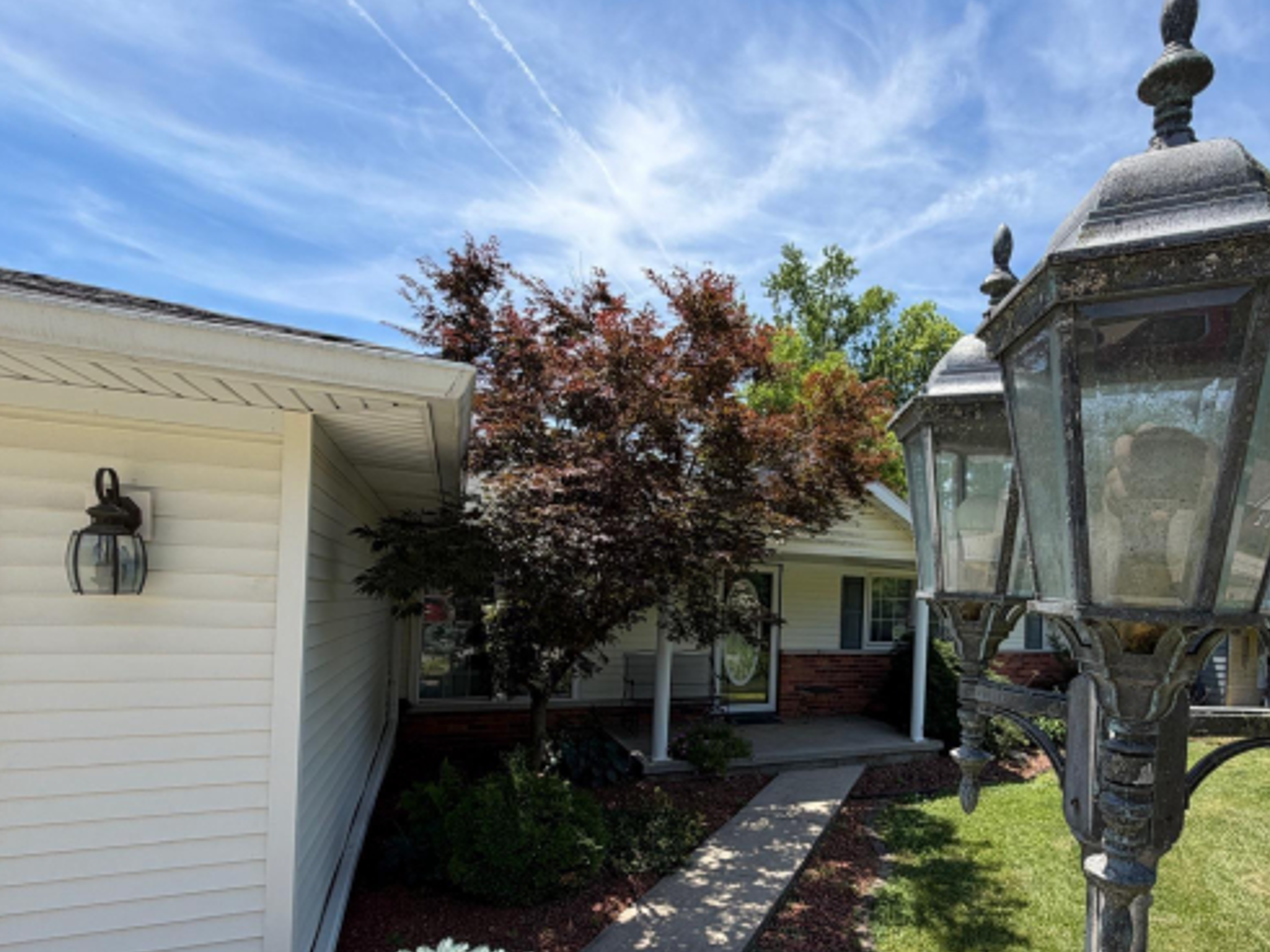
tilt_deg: +0.1
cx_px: 803
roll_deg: -1.5
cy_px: 603
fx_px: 697
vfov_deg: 67.5
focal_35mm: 19
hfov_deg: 82.9
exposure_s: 1/770
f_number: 2.2
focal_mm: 2.22
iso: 32
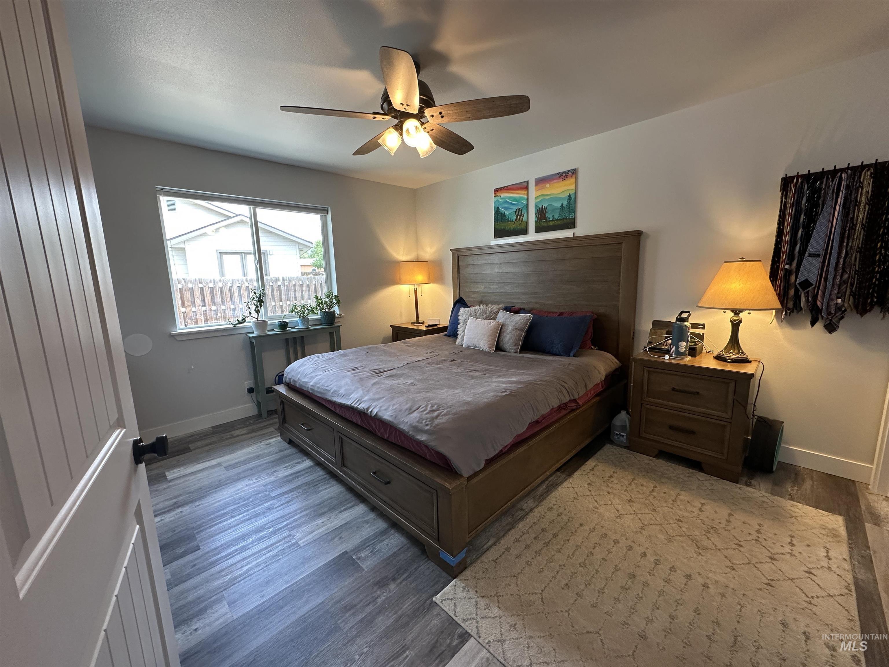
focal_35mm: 14
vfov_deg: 85.7
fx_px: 360
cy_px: 334
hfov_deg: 102.1
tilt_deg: -9.2
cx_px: 444
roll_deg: +1.8
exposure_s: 1/120
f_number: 2.2
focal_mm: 2.22
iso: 200
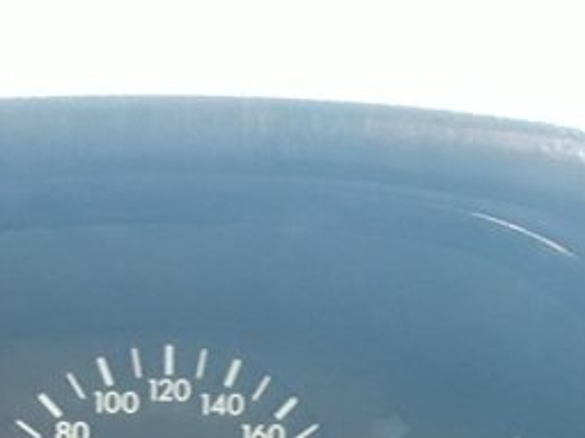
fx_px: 1182
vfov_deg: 19.7
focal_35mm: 70
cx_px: 110
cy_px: 531
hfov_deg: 27.2
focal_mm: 3.6
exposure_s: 1/17
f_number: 1.9
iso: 500
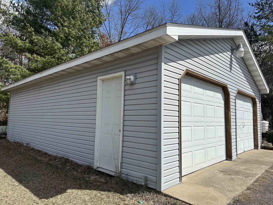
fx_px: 189
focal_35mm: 24
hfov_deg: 71.6
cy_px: 102
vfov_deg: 56.8
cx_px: 136
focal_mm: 6.86
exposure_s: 1/7042
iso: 80
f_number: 1.78
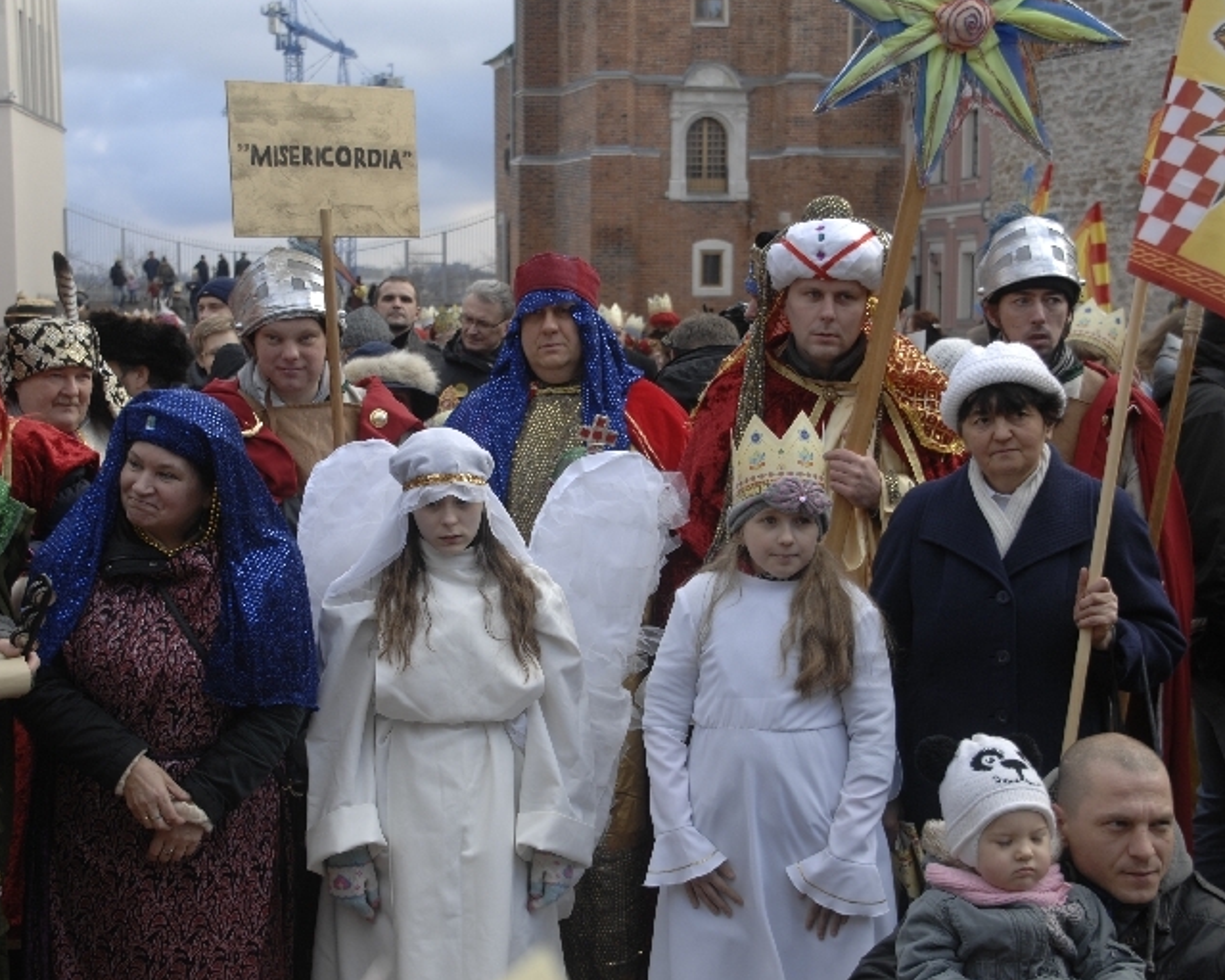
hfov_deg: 30.7
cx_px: 546
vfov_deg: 24.7
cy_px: 496
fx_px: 2232
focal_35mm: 62
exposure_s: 1/180
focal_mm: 35
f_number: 4.2
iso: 100
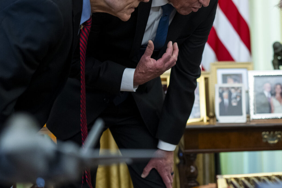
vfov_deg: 15.9
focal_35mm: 86
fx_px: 674
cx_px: 248
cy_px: 95
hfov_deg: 23.1
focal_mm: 35
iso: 800
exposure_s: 1/250
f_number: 1.4
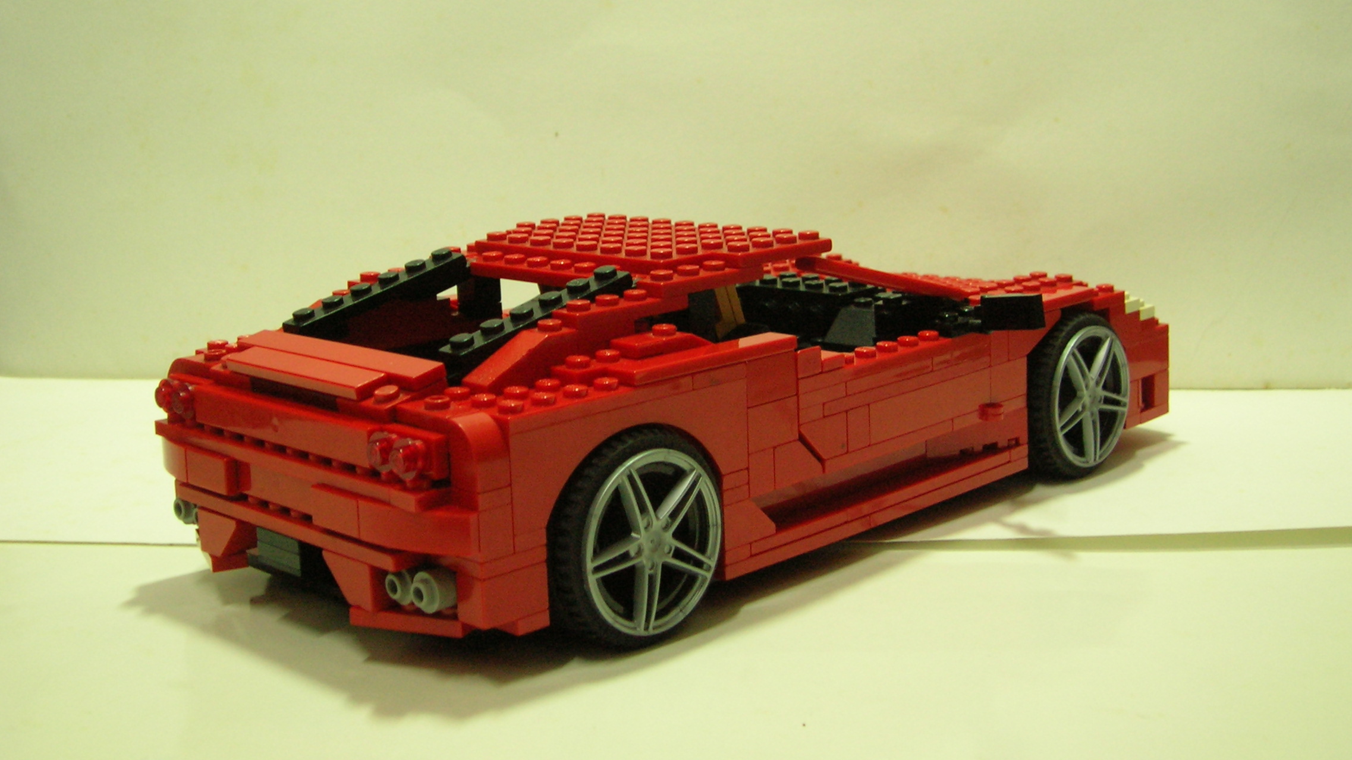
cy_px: 261
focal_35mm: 46
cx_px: 675
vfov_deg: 25.8
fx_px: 1649
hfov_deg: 44.6
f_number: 3.1
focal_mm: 7
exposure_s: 1/3.9
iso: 132
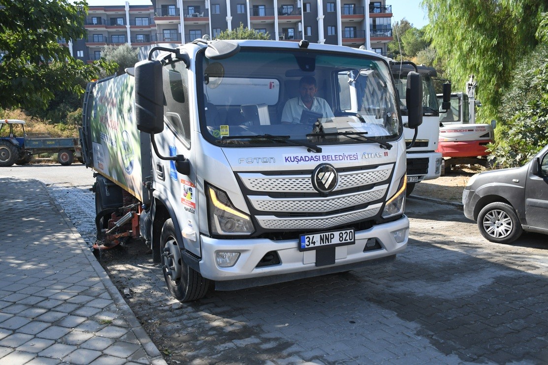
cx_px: 274
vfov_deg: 40.0
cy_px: 182
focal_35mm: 33
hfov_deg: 57.2
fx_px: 502
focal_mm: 22
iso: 560
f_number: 4
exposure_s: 1/2000
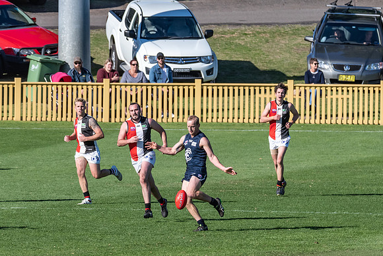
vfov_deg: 1.9
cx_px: 163
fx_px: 7766
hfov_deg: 2.8
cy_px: 166
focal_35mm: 730
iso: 800
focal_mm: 350
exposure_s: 1/2000
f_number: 10
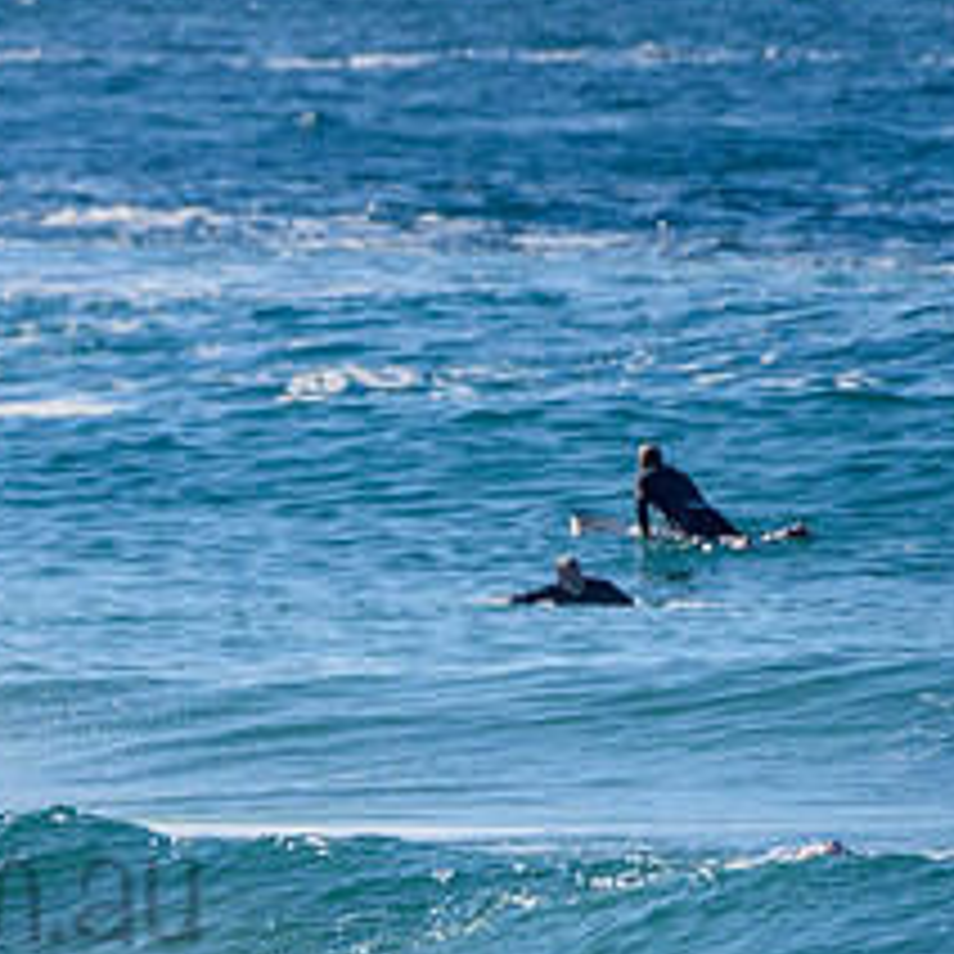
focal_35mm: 1423
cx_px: -442
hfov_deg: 1.2
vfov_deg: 1.2
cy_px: 817
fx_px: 44369
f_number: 5.6
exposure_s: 1/4000
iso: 220
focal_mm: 500
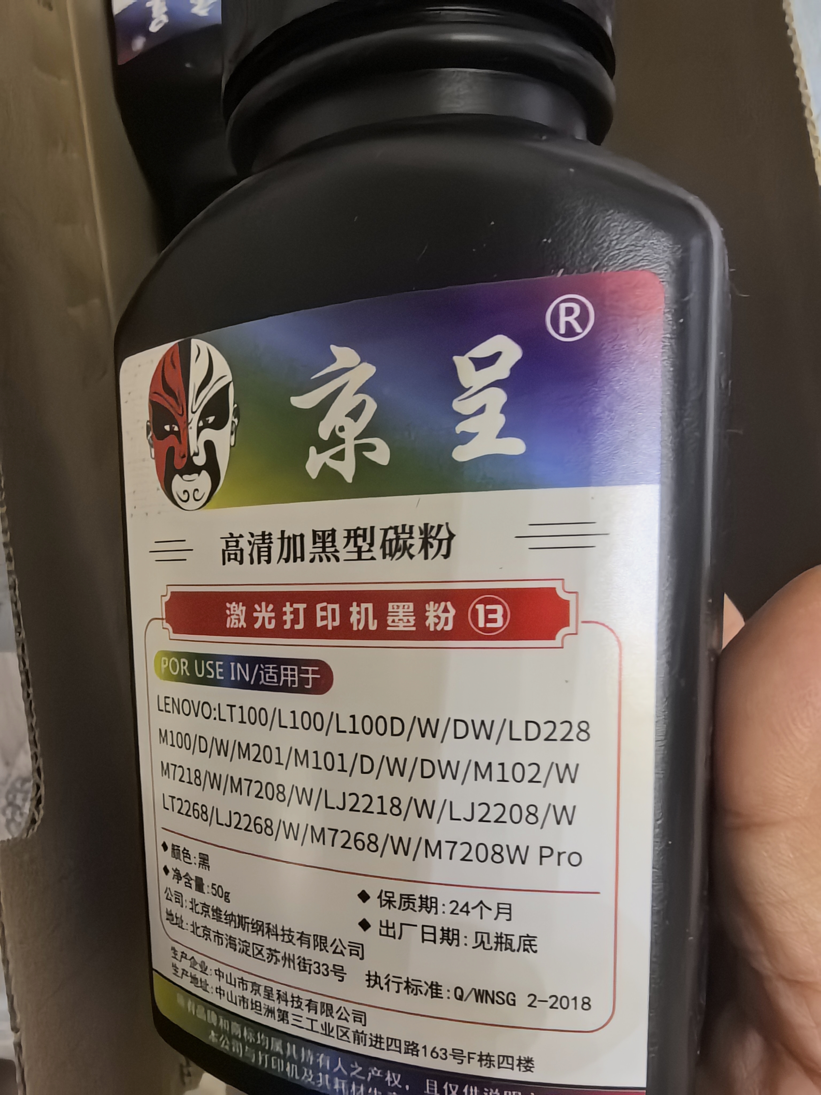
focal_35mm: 27
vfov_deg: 65.3
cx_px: 410
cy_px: 548
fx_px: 854
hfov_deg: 51.4
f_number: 2.2
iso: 1250
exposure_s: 1/25
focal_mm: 1.9
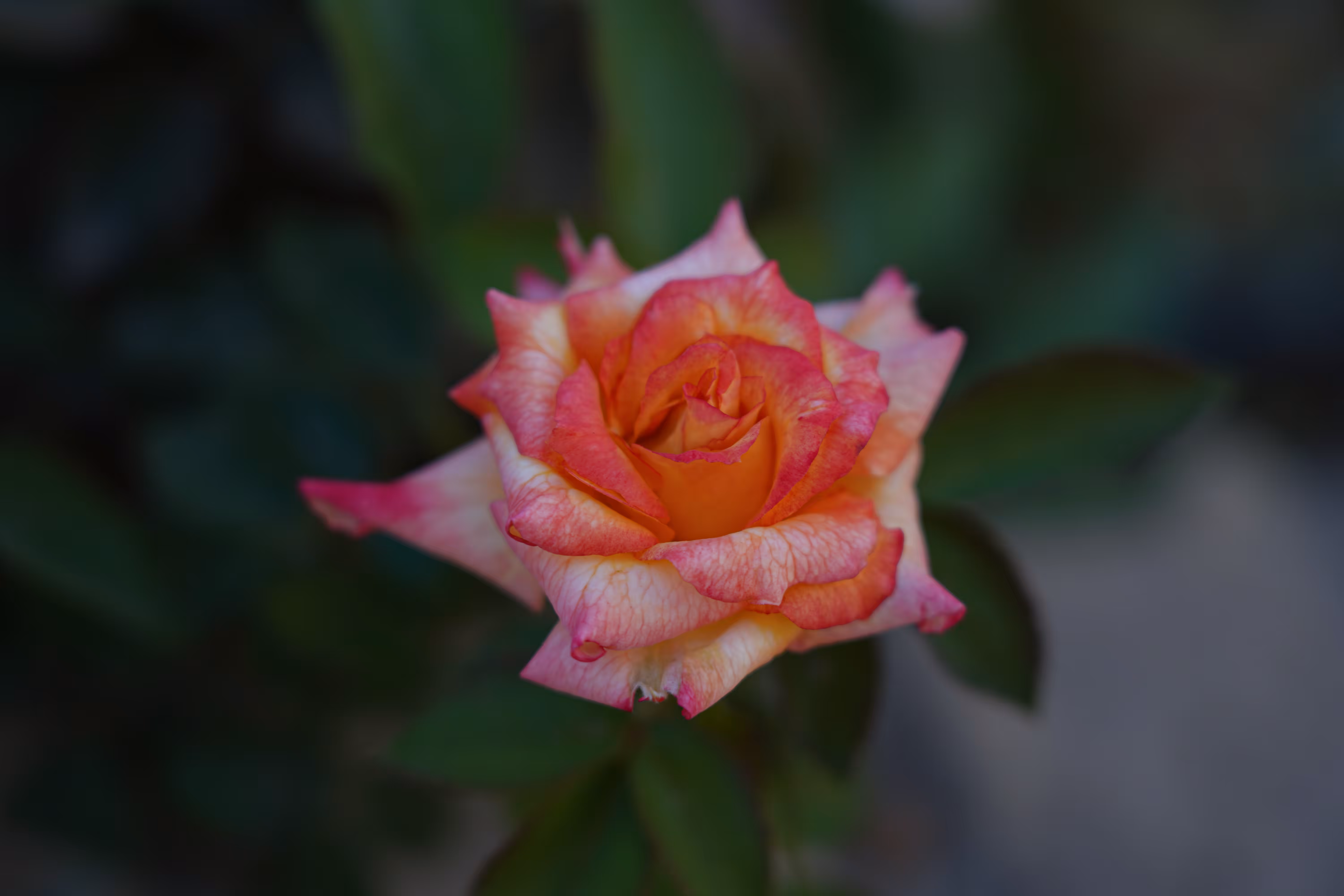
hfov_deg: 19.5
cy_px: 448
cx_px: 672
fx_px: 3920
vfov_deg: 13.0
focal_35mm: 105
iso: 80
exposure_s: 1/160
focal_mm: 105
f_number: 4.5
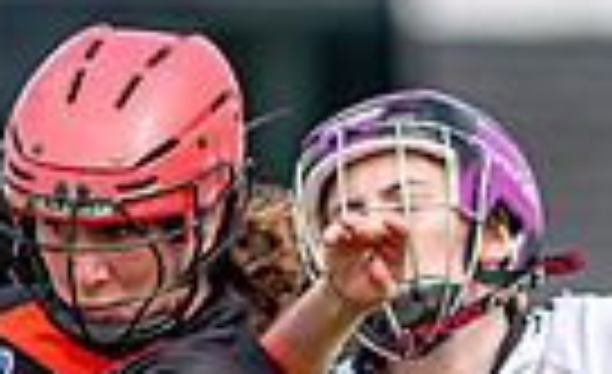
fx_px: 39403
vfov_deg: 0.5
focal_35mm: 2378
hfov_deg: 0.9
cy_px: 767
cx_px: -235
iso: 110
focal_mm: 300
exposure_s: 1/2000
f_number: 2.8
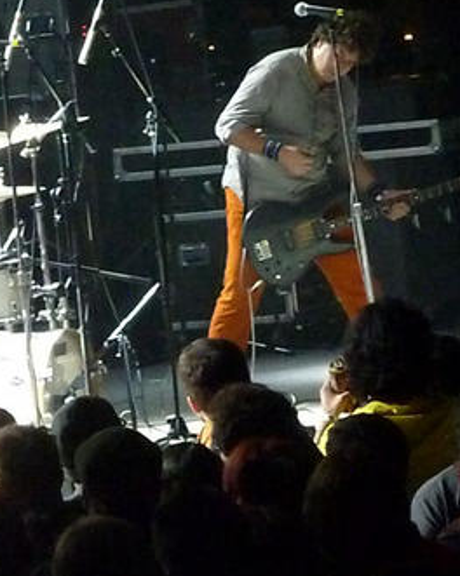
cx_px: -54
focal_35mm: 344
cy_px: 240
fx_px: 5865
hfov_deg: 4.5
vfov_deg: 5.6
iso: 3200
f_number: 5.4
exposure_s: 1/25
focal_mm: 32.6
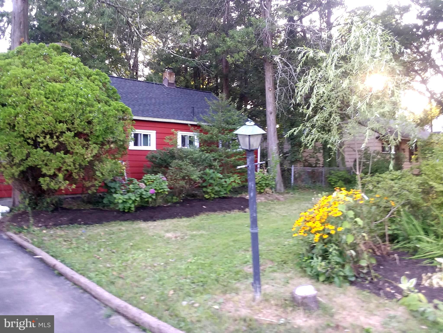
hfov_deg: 61.7
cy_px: 166
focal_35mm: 29
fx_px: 371
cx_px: 222
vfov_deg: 48.2
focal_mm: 2.47
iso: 40
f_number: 1.9
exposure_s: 1/30
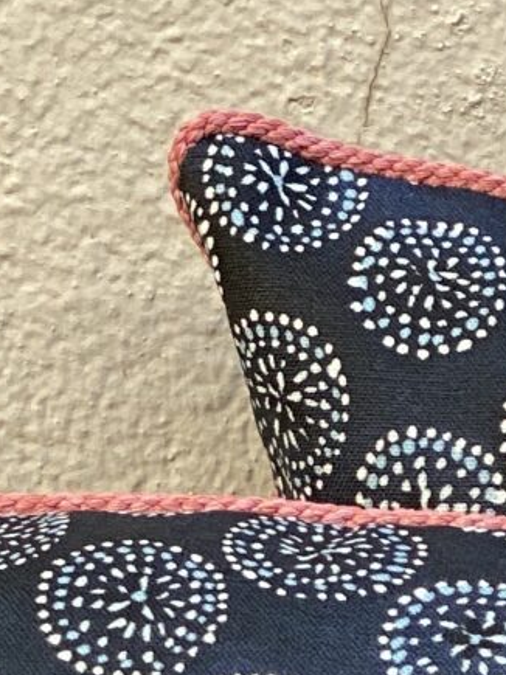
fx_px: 5967
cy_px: 1702
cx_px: 900
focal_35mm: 306
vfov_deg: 6.2
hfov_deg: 4.8
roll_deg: -0.7
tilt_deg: -28.9
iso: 40
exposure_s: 1/122
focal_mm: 6
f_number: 2
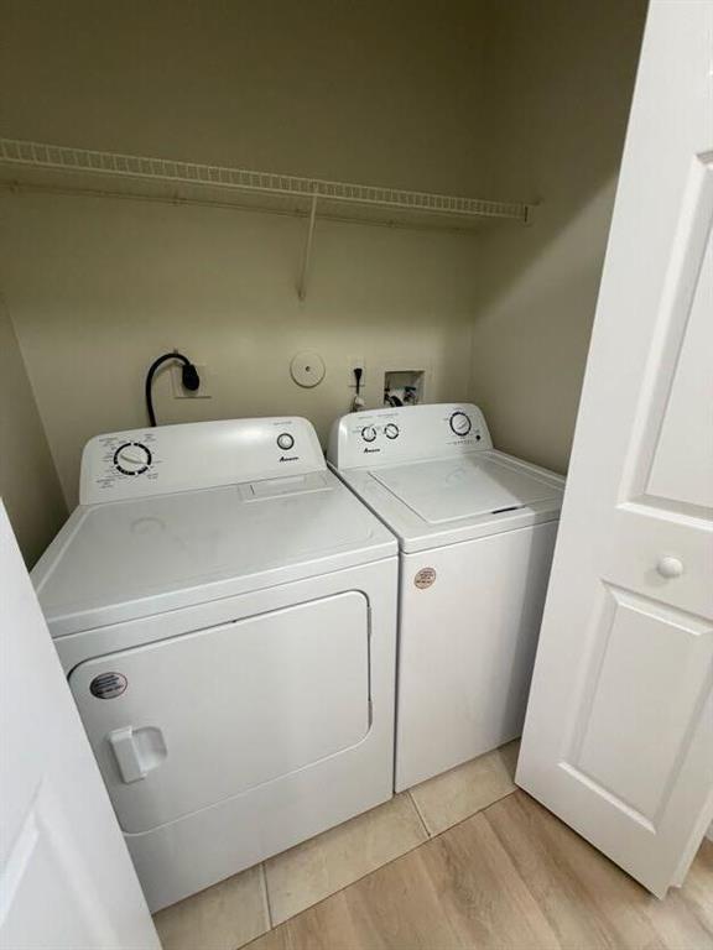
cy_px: 475
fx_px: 384
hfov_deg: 85.7
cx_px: 356
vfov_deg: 102.1
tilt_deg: -20.3
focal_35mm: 14
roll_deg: +0.1
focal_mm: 2.22
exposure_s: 1/60
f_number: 2.2
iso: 250
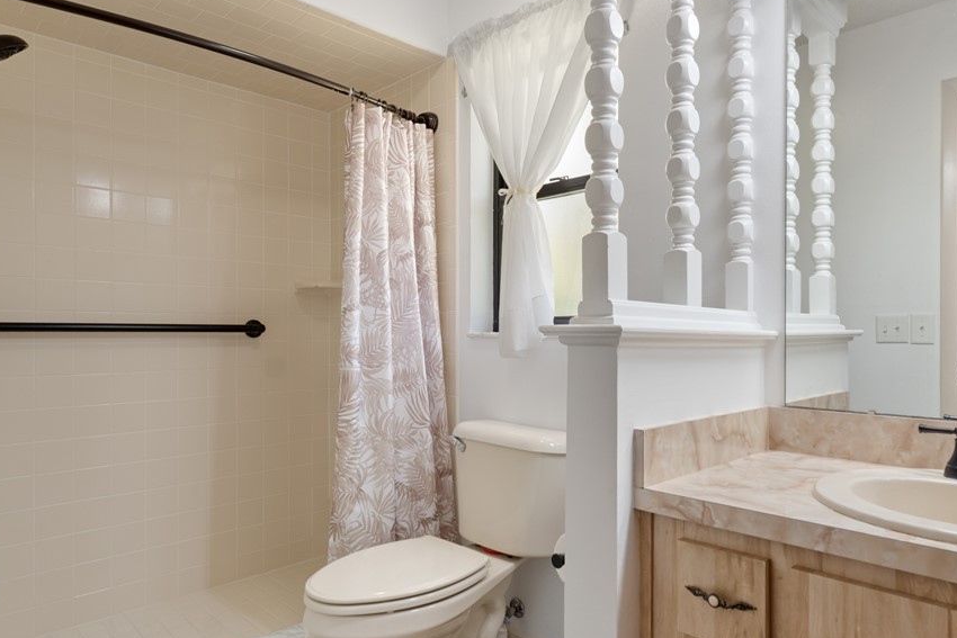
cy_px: 336
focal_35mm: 23
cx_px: 529
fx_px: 611
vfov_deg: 55.1
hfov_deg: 75.9
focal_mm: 12
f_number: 8
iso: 320
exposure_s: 1/5
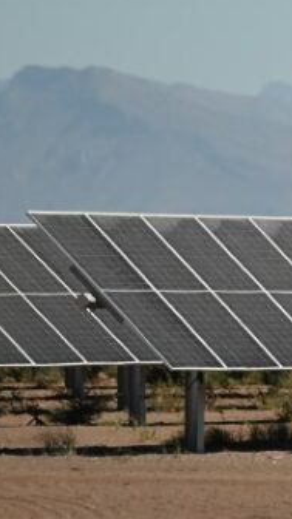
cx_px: 760
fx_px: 13173
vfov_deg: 2.3
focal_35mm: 957
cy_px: 12
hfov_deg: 1.3
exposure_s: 1/3200
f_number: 2.8
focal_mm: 200
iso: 100
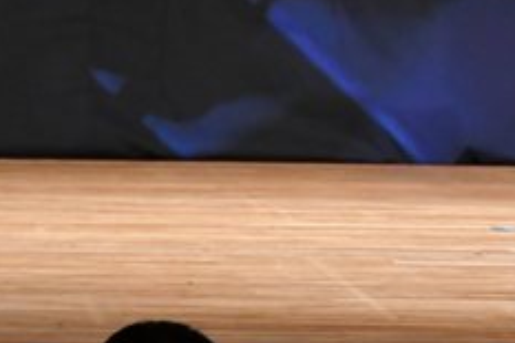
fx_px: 12865
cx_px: 777
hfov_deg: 2.3
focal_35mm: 900
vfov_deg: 1.5
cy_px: -199
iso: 3200
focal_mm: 180
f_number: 5.6
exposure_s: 1/400
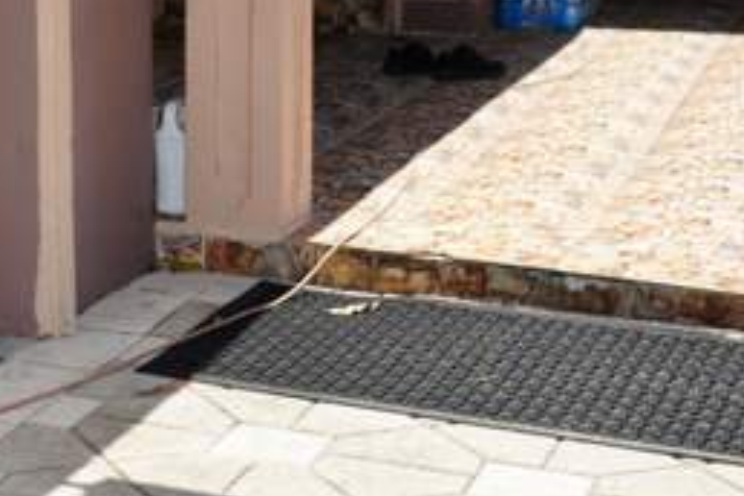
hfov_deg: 20.4
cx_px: -170
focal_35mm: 93
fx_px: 1922
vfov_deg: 14.5
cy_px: -1
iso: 100
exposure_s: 1/250
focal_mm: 30
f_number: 6.3
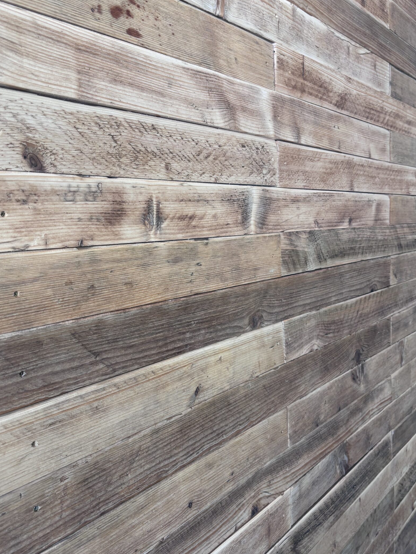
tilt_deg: -6.2
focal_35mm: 32
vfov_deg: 56.8
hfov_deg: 44.1
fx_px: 513
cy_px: 298
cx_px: 182
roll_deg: +4.5
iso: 100
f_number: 1.6
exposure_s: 1/50
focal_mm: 5.96
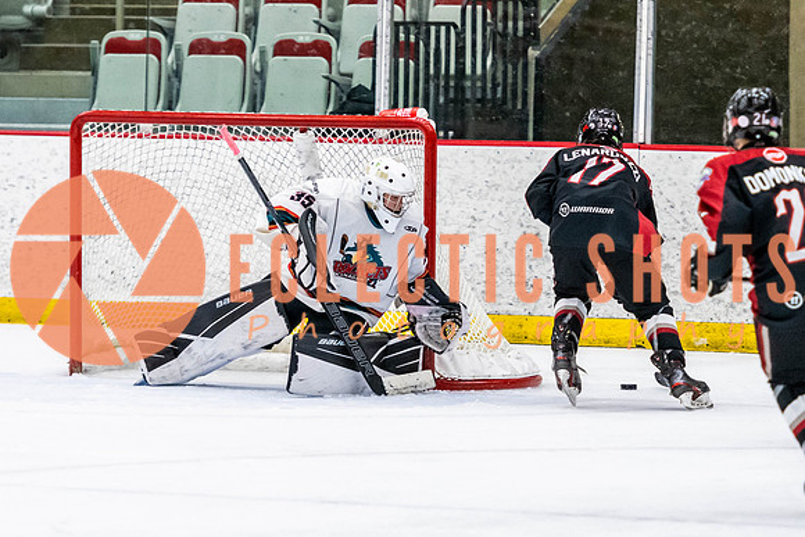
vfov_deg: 4.9
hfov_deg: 7.3
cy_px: 294
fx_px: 6278
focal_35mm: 281
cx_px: 548
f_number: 2.8
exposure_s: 1/640
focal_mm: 135
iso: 3200
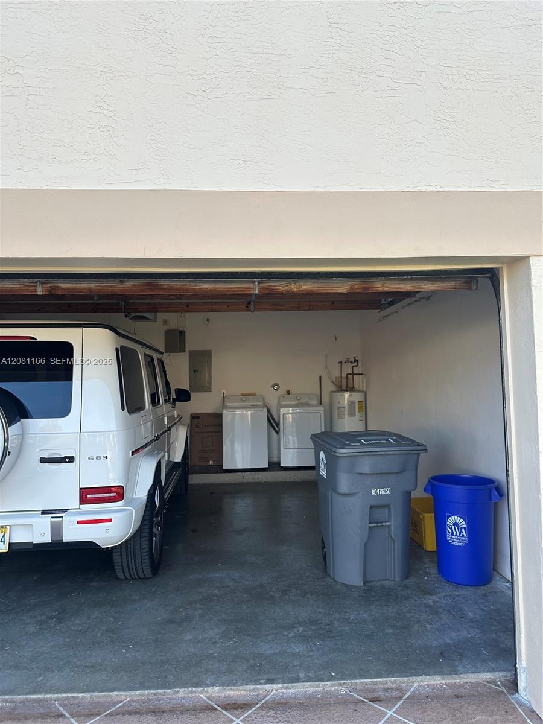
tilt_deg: +5.9
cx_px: 272
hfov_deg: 56.8
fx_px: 502
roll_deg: +0.9
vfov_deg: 71.6
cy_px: 362
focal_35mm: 24
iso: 80
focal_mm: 6.86
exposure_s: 1/634
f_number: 1.78
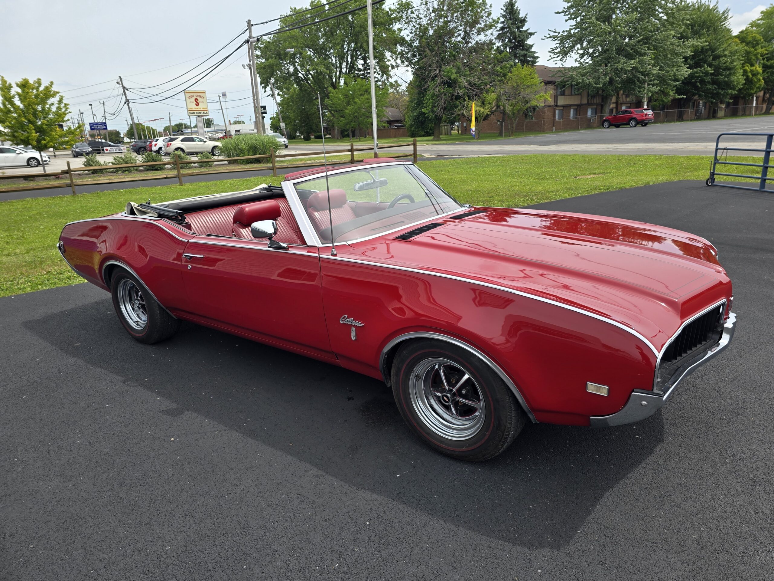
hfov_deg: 73.9
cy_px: 290
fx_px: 514
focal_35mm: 23
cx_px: 387
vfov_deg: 58.9
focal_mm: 6.3
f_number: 1.7
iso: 12
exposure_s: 1/501
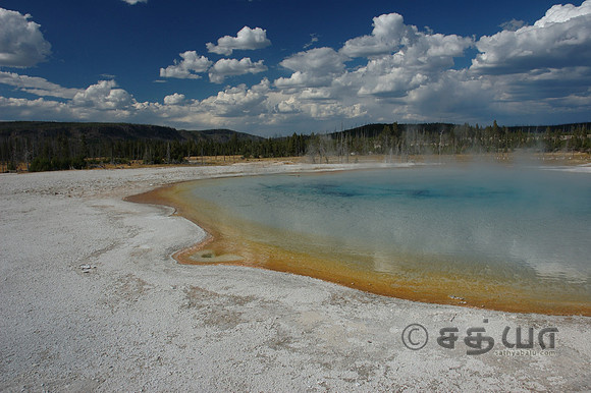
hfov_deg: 67.4
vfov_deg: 47.9
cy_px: 196
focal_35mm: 27
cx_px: 296
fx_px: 443
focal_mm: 18
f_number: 8
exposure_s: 1/250
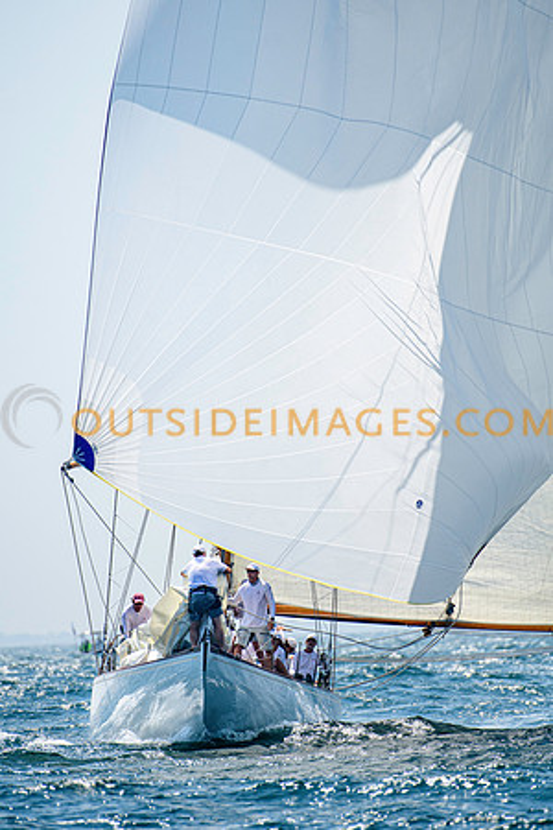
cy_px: 415
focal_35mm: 600
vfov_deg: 3.4
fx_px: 13824
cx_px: 276
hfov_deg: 2.3
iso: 400
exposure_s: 1/4000
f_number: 5
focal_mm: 400
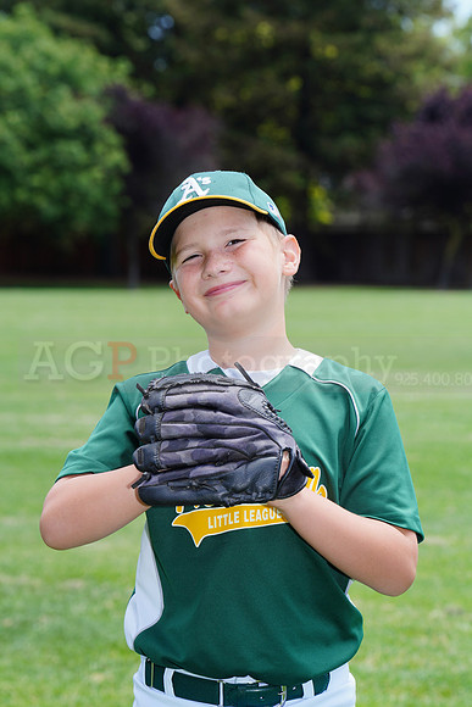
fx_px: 3400
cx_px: 236
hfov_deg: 7.9
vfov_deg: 11.9
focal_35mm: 173
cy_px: 354
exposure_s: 1/200
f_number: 10
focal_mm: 173
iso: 200
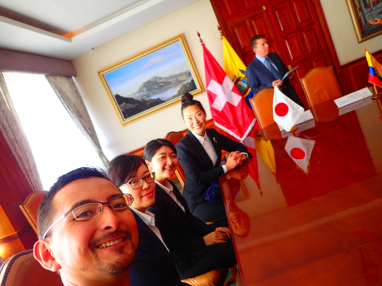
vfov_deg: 54.9
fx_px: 276
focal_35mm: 25
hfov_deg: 69.4
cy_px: 143
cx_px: 191
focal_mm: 4.5
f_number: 2
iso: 125
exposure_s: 1/60
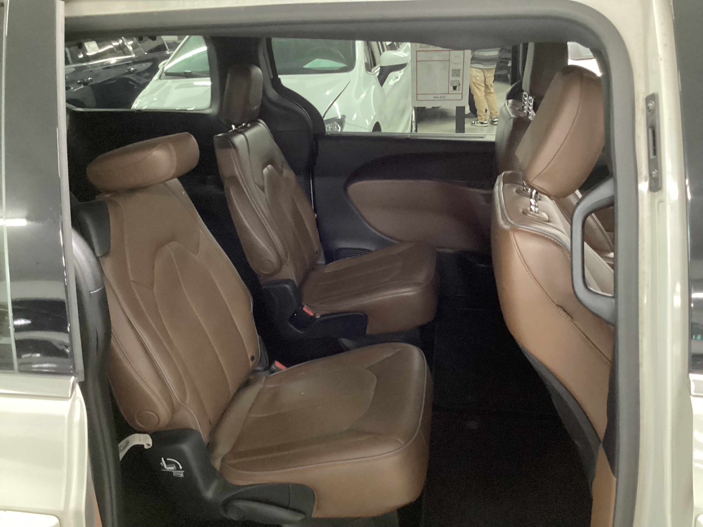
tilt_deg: -22.7
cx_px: 352
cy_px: 264
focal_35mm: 31
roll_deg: +2.7
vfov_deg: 45.4
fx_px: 630
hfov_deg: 58.4
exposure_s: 1/17
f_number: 2.4
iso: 640
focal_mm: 3.3
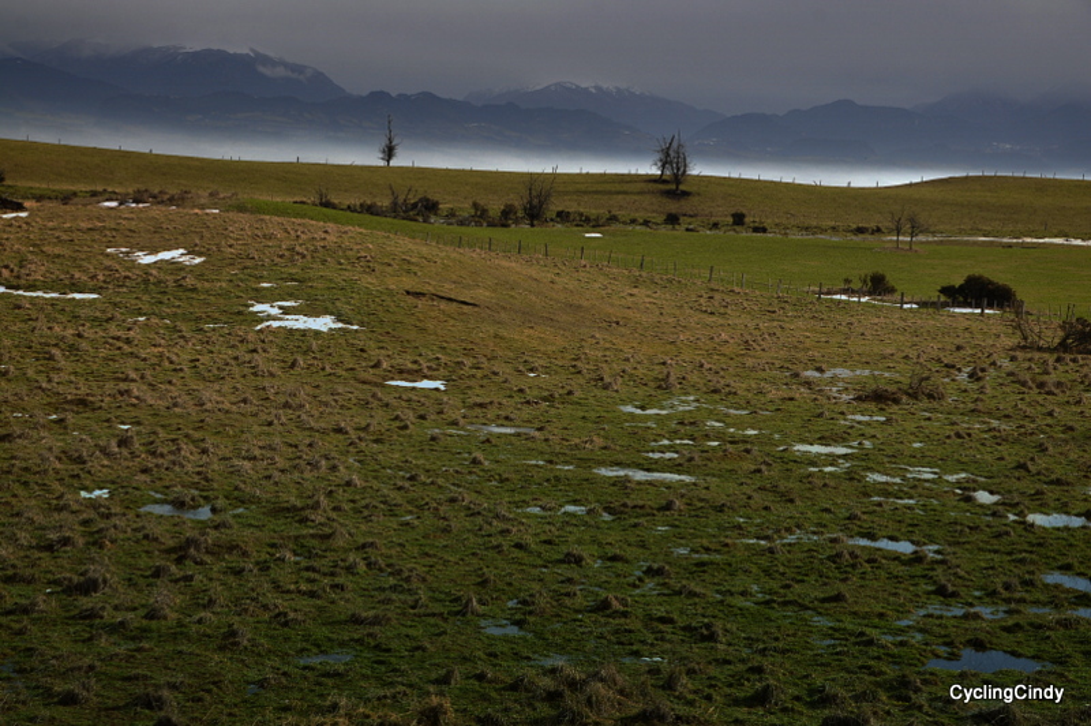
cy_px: 363
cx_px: 546
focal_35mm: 82
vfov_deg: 16.5
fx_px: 2498
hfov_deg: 24.6
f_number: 10
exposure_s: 1/400
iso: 320
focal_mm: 55
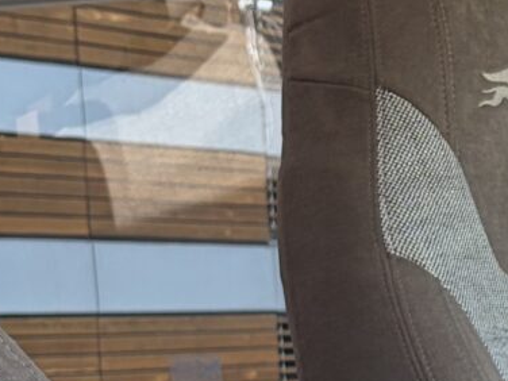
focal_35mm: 177
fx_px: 2598
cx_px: 844
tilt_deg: -4.7
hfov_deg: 10.6
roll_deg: +2.8
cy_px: 573
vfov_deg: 8.2
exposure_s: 1/1099
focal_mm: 5.96
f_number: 1.6
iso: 50
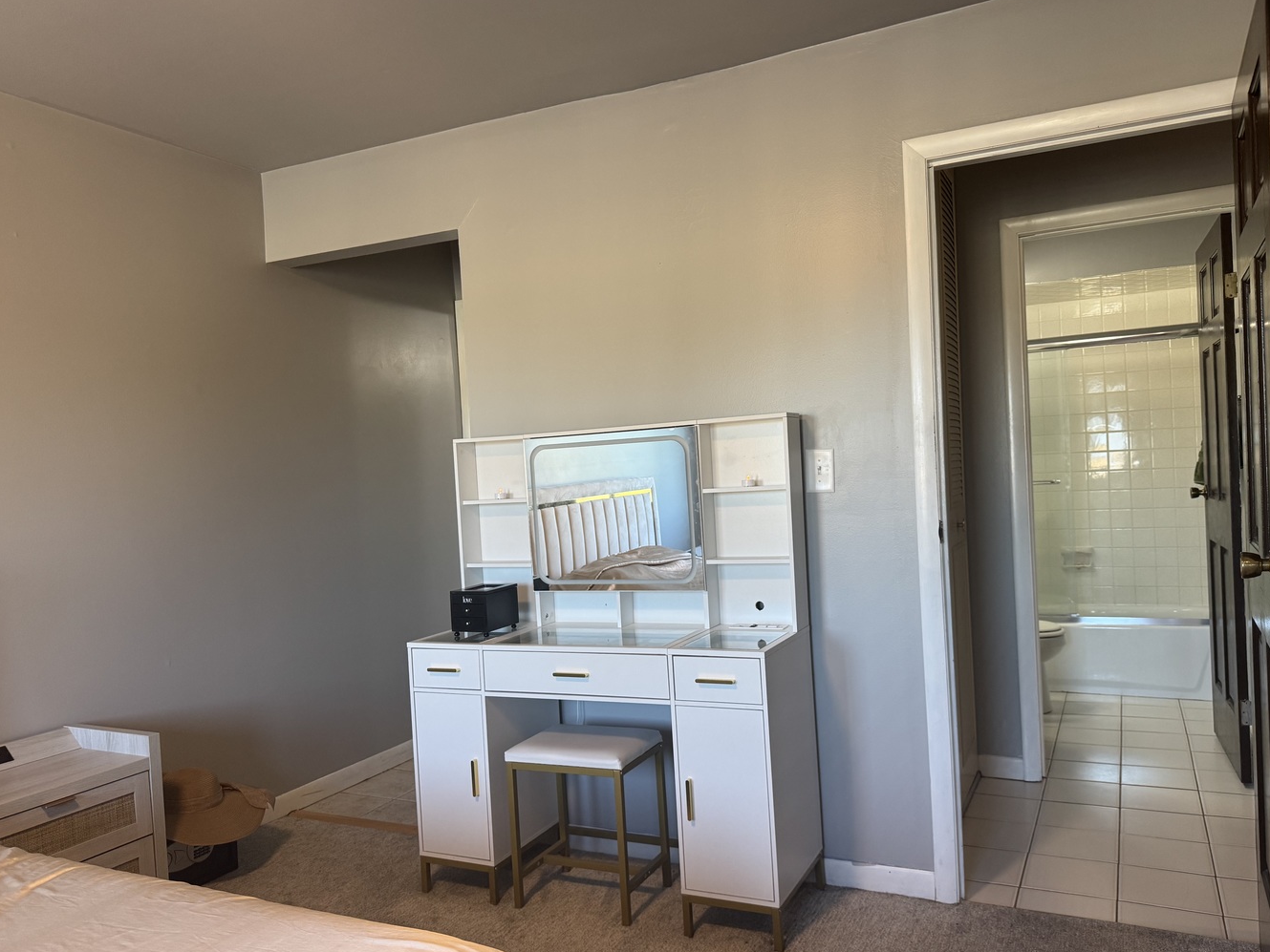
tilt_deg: -1.4
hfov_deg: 67.3
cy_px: 488
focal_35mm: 26
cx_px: 663
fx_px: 954
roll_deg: +2.9
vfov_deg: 53.1
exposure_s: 1/120
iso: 200
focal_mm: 6.76
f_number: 1.78
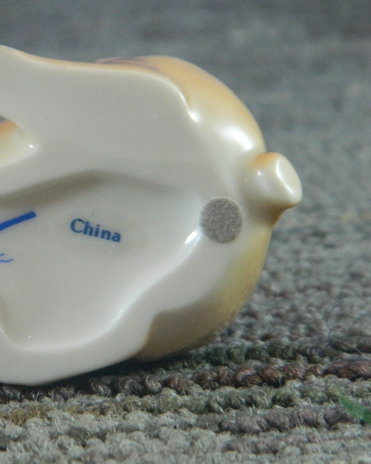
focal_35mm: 203
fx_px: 2786
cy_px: 215
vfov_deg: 9.5
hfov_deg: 7.6
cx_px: 4
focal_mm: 23.2
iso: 400
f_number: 4.7
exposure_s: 1/25
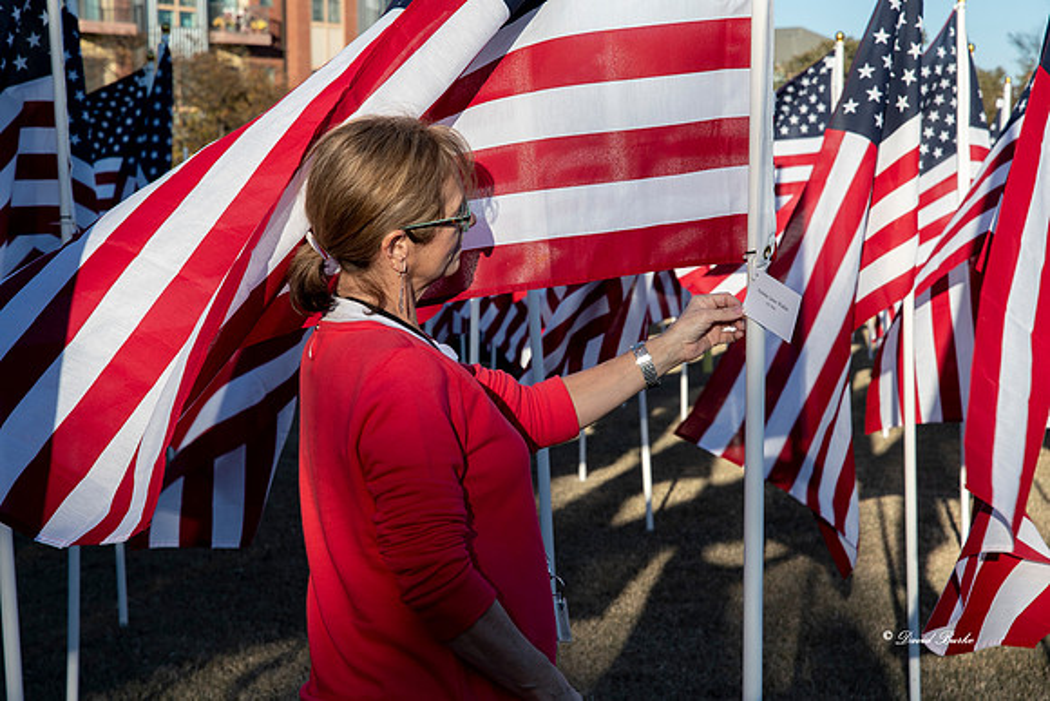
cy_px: 350
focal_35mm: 87
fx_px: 2538
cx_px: 525
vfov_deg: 15.7
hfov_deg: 23.4
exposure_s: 1/200
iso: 100
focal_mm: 58
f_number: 8
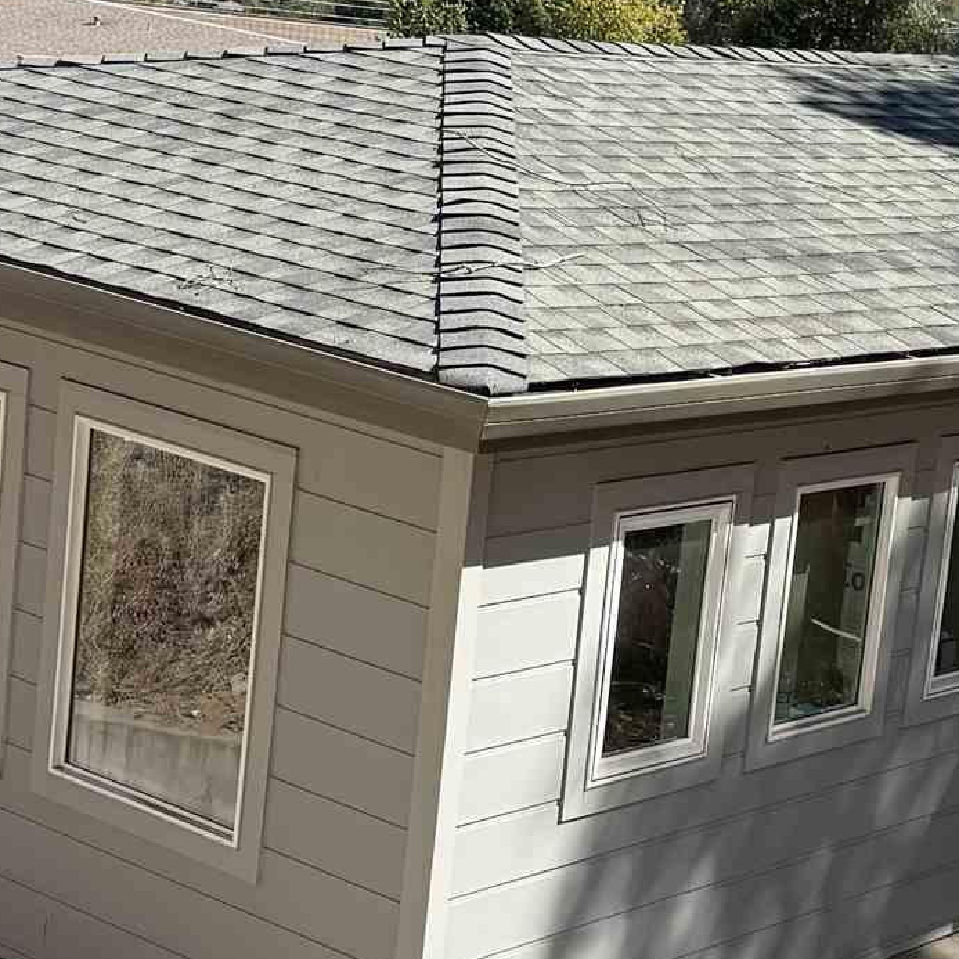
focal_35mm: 94
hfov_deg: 18.1
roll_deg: -7.3
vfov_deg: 18.5
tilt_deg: -10.5
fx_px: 2946
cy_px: 493
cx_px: 909
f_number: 1.78
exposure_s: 1/2703
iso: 80
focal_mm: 6.76
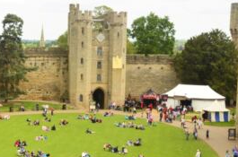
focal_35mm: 87
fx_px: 573
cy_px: 125
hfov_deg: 22.7
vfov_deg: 15.5
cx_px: 10
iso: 400
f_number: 14
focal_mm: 24
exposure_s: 1/160
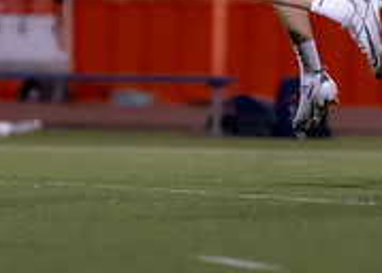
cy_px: -168
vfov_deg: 1.7
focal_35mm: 830
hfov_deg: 2.4
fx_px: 9008
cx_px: 284
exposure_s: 1/1000
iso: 1600
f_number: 1.8
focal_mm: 135
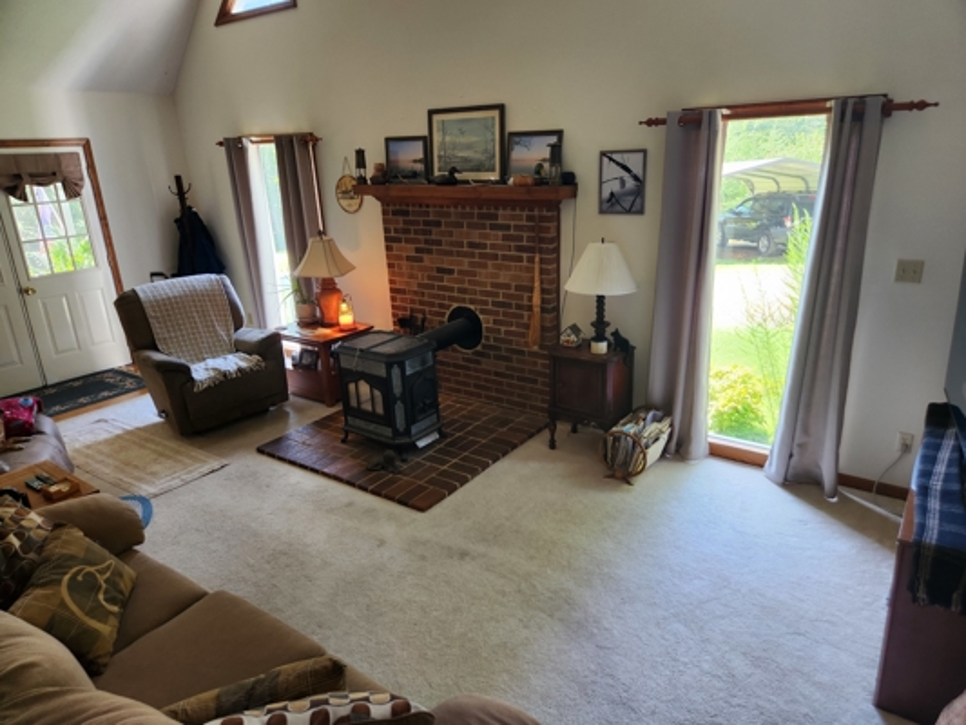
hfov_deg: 73.9
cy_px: 362
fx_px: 642
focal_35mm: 23
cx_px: 483
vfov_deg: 58.9
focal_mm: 5.4
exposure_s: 1/120
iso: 160
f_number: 1.8
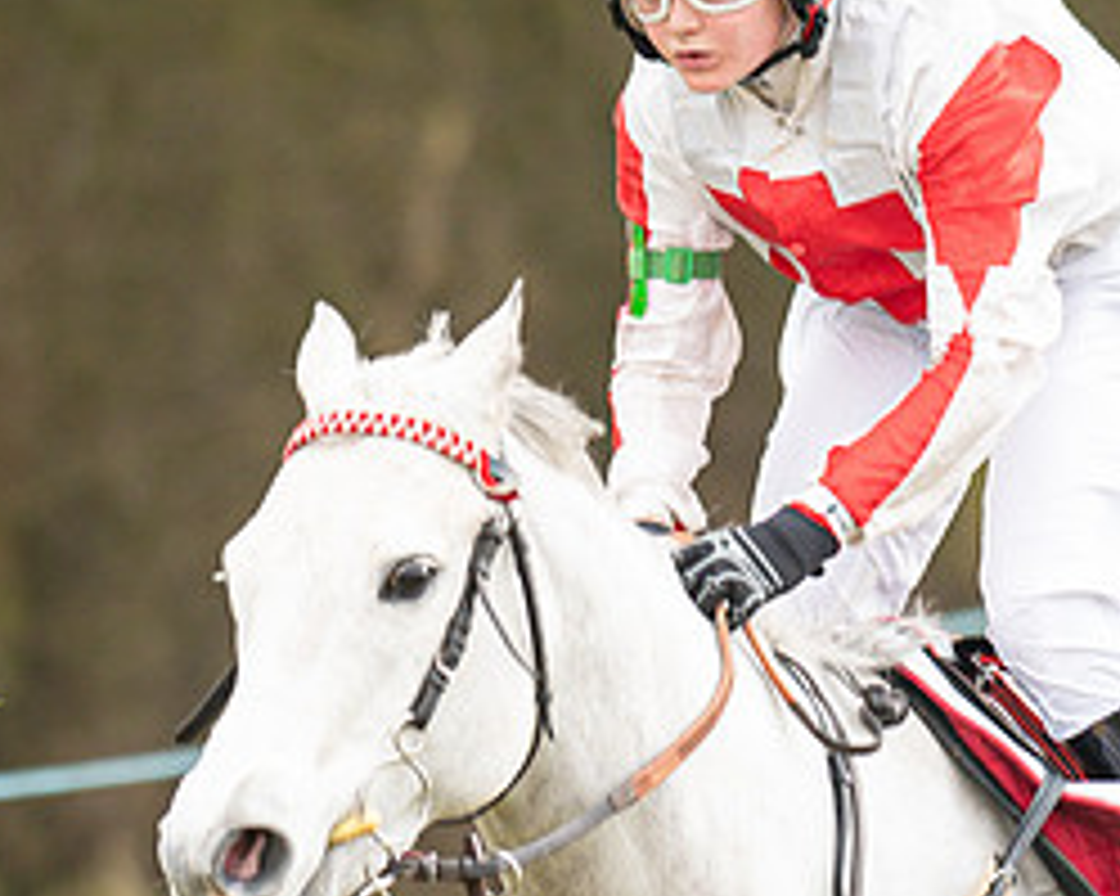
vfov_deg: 2.4
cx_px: 728
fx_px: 21041
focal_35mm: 635
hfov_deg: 3.0
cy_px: 638
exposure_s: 1/1000
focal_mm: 135
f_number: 1.8
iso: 250
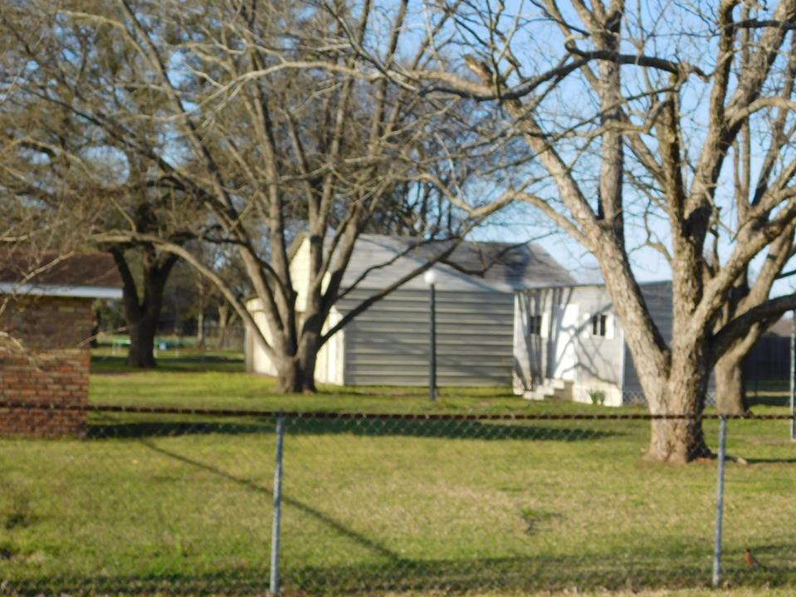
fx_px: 1449
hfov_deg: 30.7
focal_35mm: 63
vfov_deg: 23.3
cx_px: 412
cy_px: 283
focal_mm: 10.4
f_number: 4
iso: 125
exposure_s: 1/640
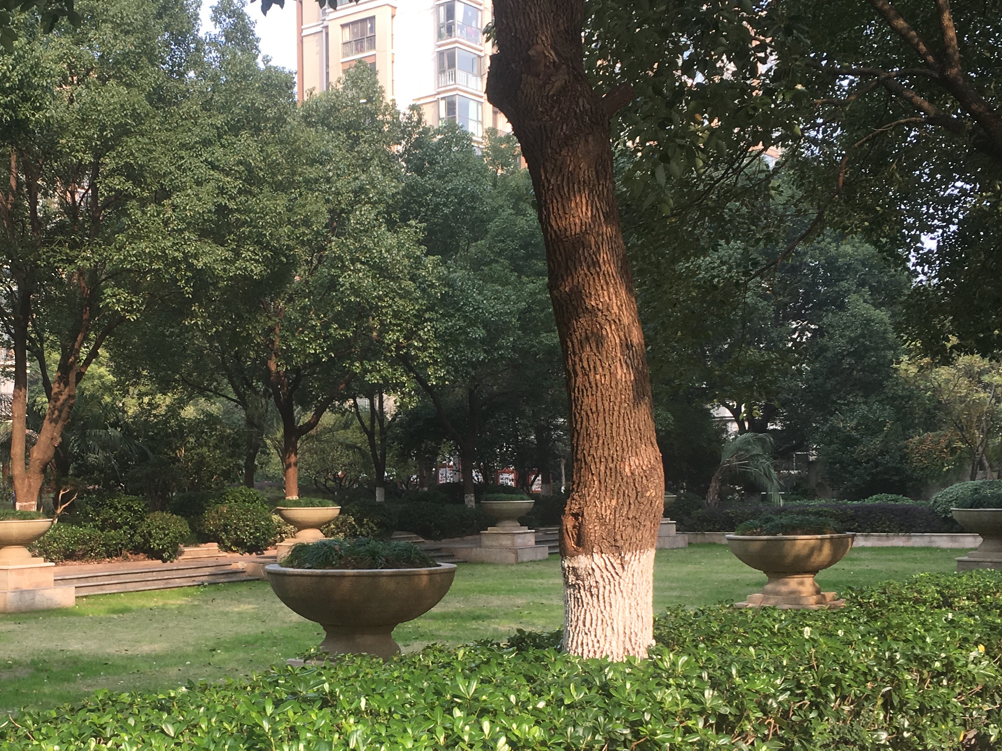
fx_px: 1476
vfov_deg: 28.4
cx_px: 314
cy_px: 477
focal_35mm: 51
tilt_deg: +2.2
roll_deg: +1.4
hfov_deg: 37.0
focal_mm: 4.15
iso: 25
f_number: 2.2
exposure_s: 1/250
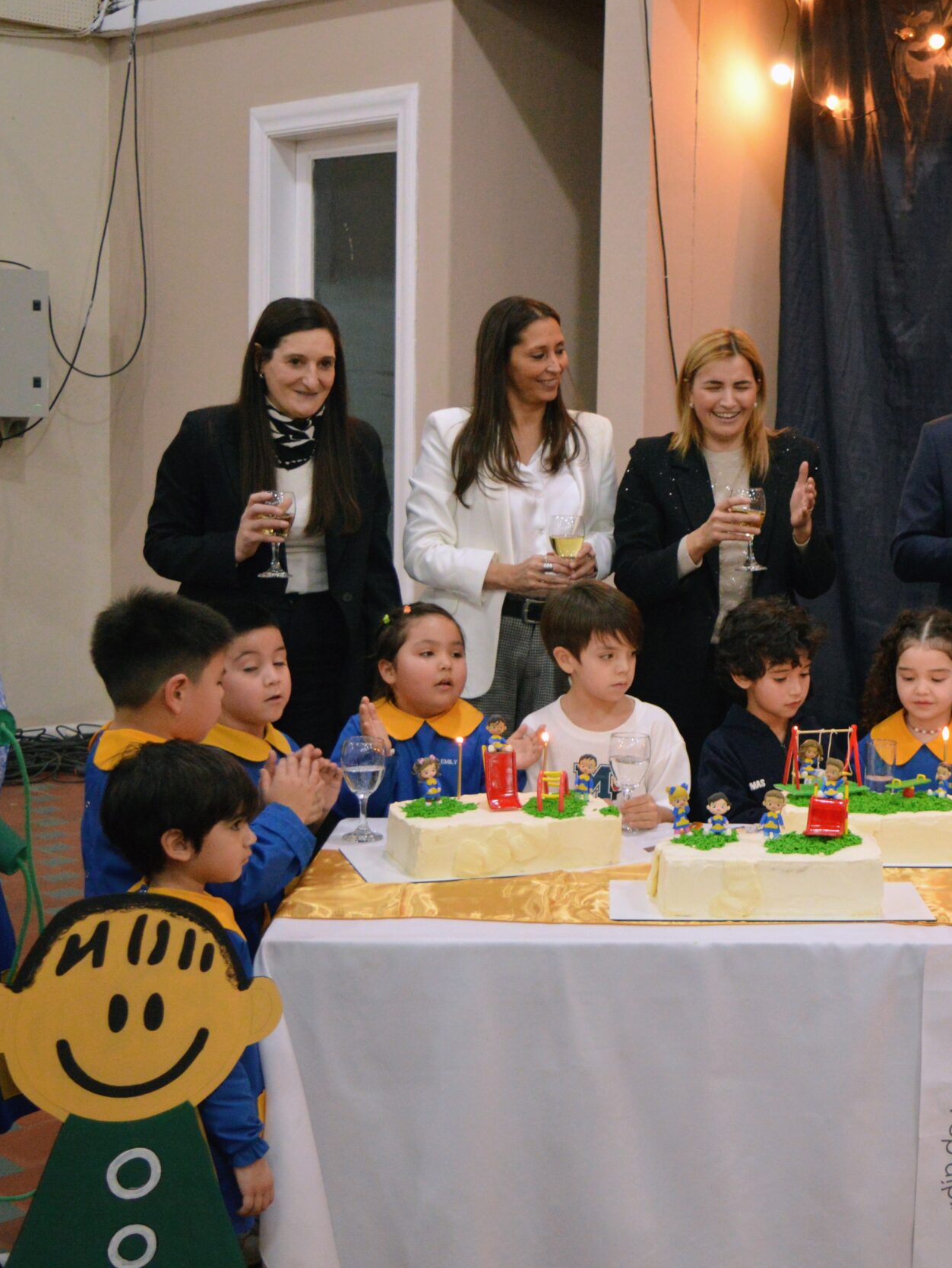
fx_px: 1943
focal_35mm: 53
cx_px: 888
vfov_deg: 36.2
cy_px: 629
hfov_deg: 26.4
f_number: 4
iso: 1600
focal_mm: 24
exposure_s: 1/100
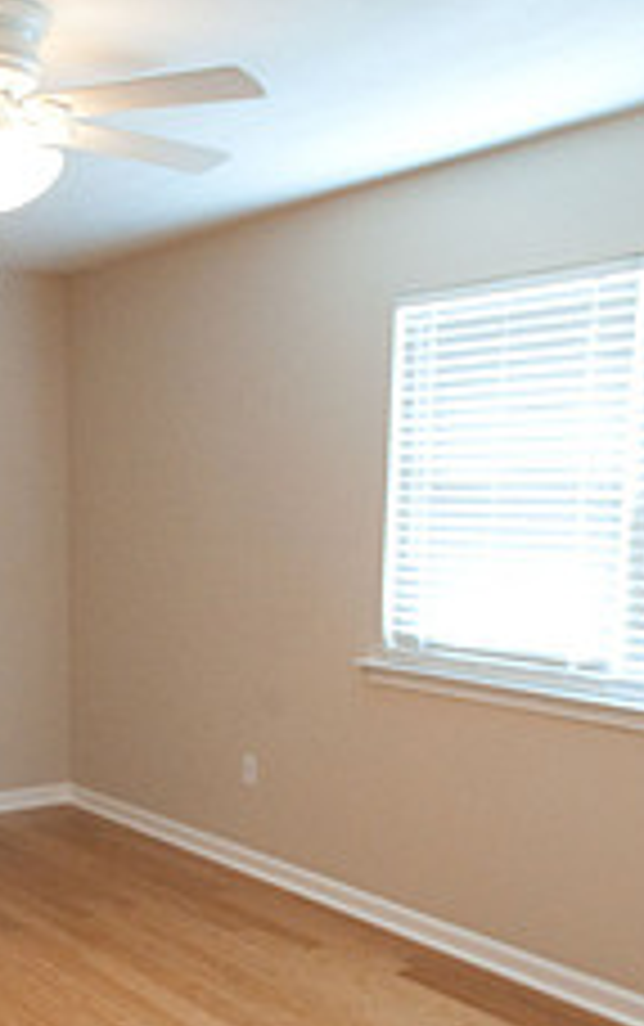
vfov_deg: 43.6
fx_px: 1232
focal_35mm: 44
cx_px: 68
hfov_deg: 28.2
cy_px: 783
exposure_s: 1/100
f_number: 5.6
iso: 3200
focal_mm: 17
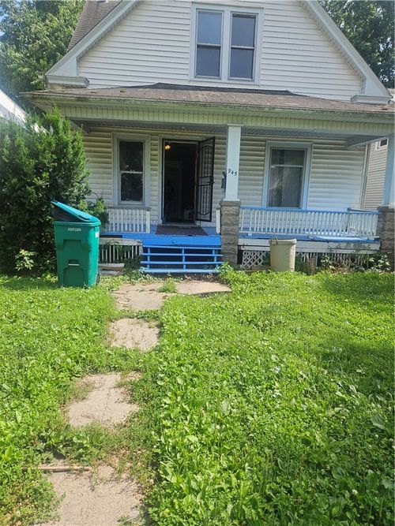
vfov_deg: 73.9
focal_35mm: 23
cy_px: 263
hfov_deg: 58.9
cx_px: 198
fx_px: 350
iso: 40
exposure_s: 1/1361
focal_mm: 5.4
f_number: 1.8
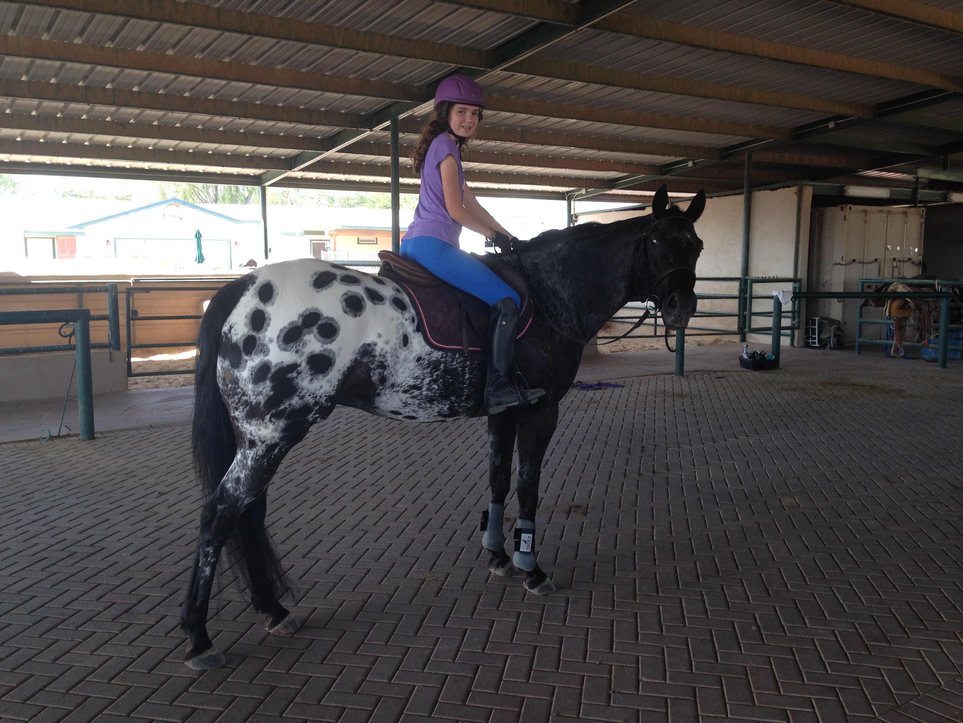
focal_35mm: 33
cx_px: 482
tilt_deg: -7.2
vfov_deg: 42.9
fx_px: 918
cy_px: 362
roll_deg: +0.3
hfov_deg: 55.4
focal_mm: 4.12
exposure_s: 1/120
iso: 50
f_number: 2.4
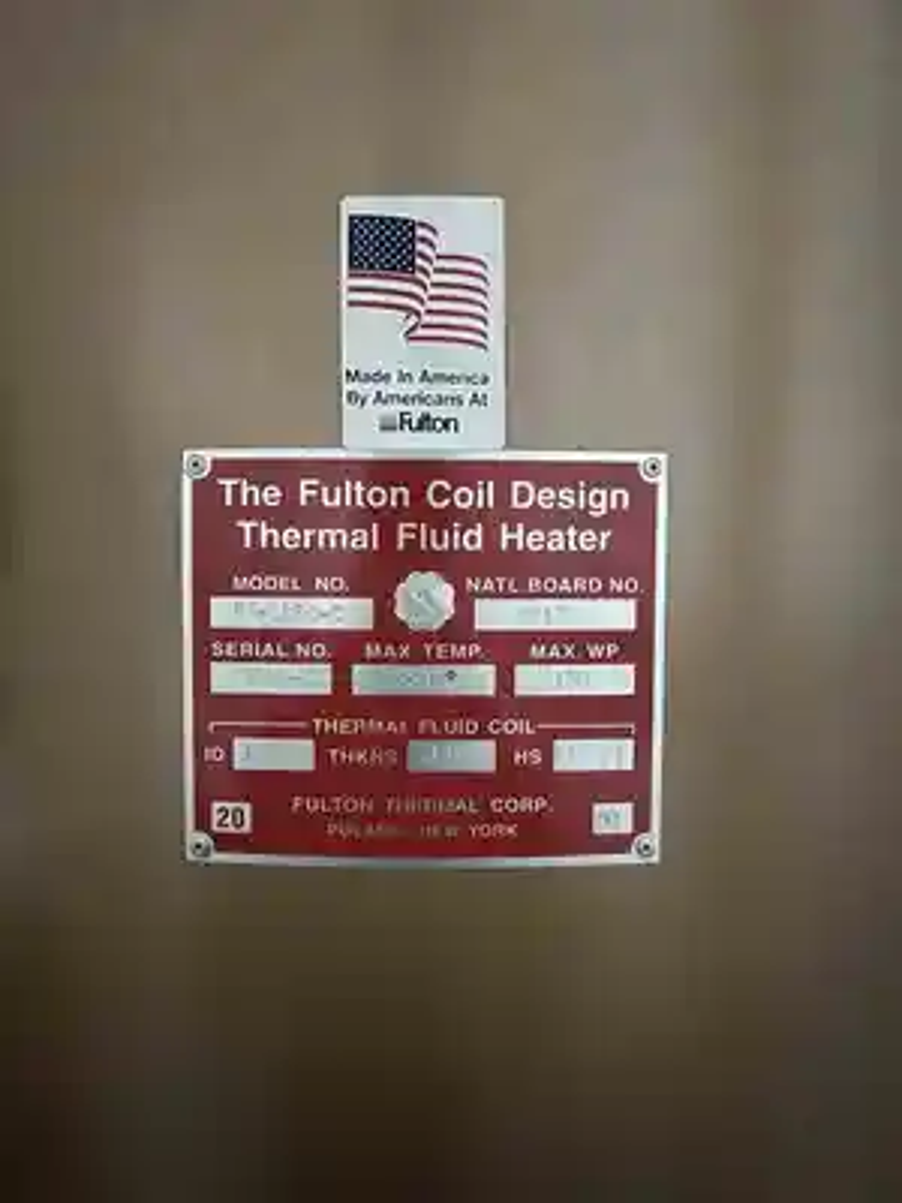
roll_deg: -1.6
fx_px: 903
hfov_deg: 53.1
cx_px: 451
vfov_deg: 67.3
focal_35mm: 26
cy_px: 602
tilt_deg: -3.5
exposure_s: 1/20
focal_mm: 5.7
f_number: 1.5
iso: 1000
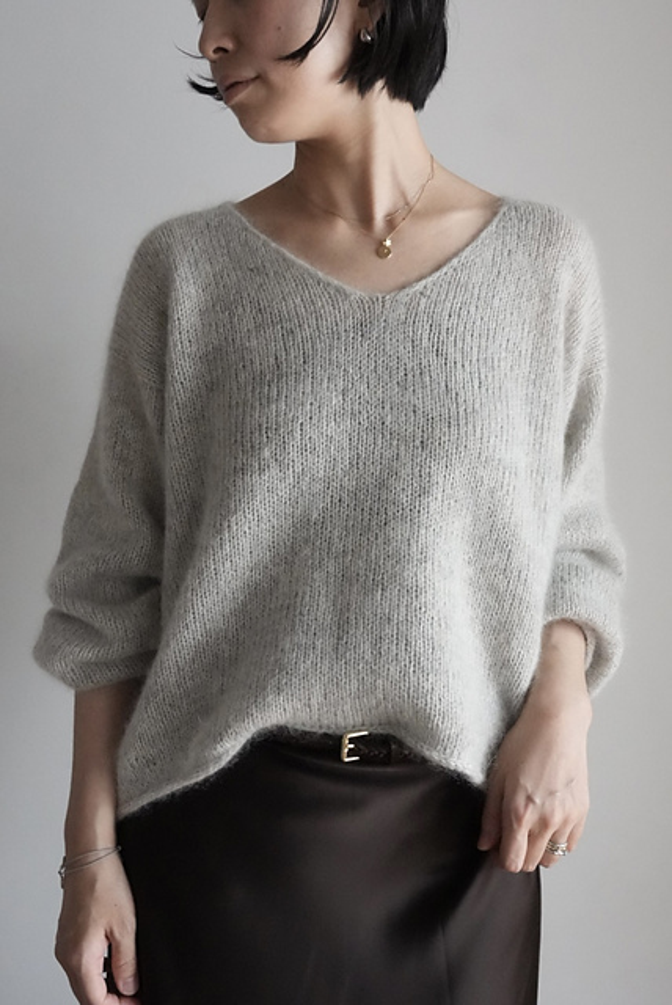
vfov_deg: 55.1
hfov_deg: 38.4
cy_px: 502
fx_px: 964
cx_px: 336
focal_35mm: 34
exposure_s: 1/40
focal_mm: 23
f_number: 7.1
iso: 6400
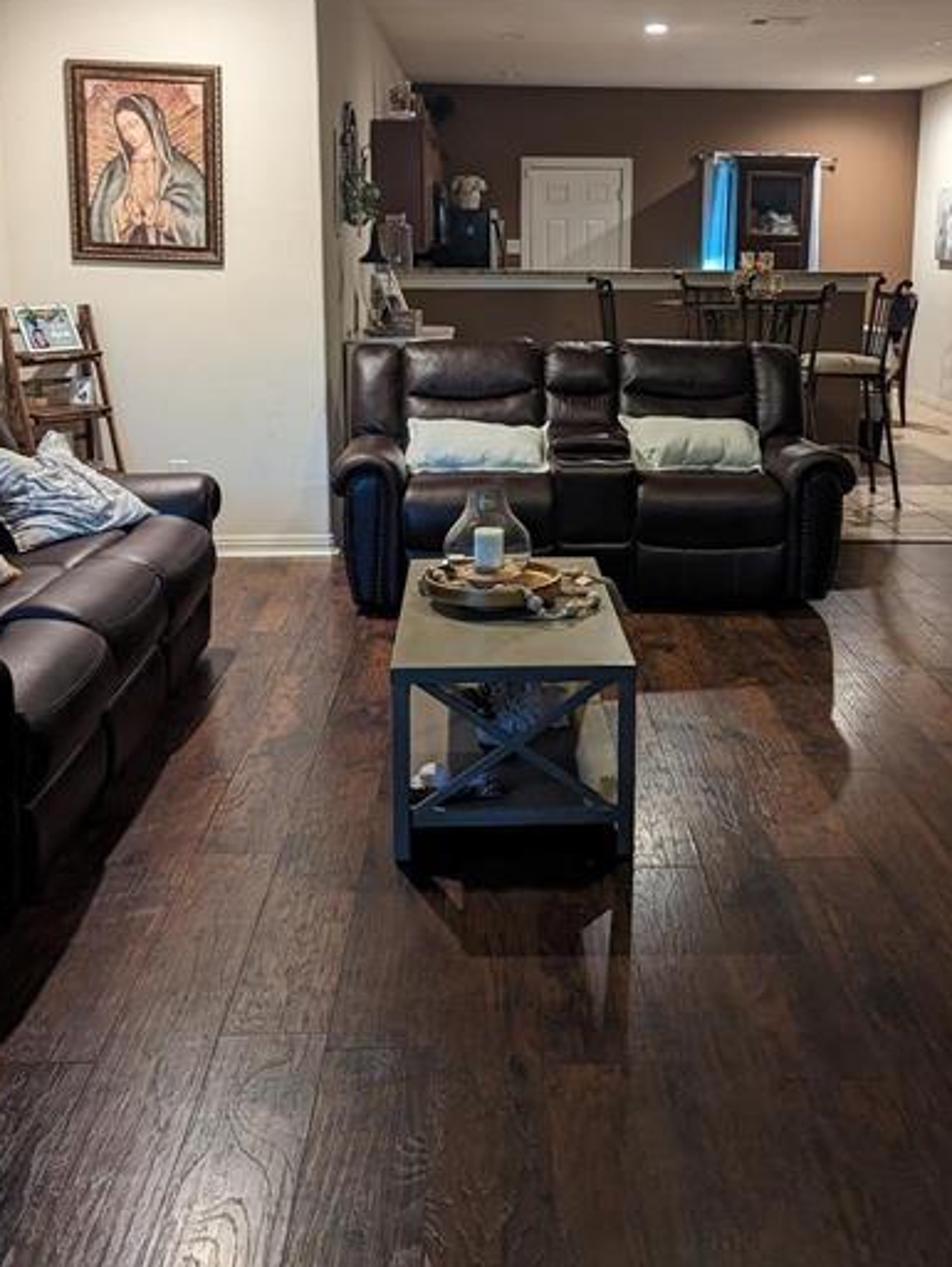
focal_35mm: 36
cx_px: 566
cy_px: 478
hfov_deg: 39.6
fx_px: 1318
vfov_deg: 50.8
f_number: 1.85
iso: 372
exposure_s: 1/24
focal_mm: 6.81
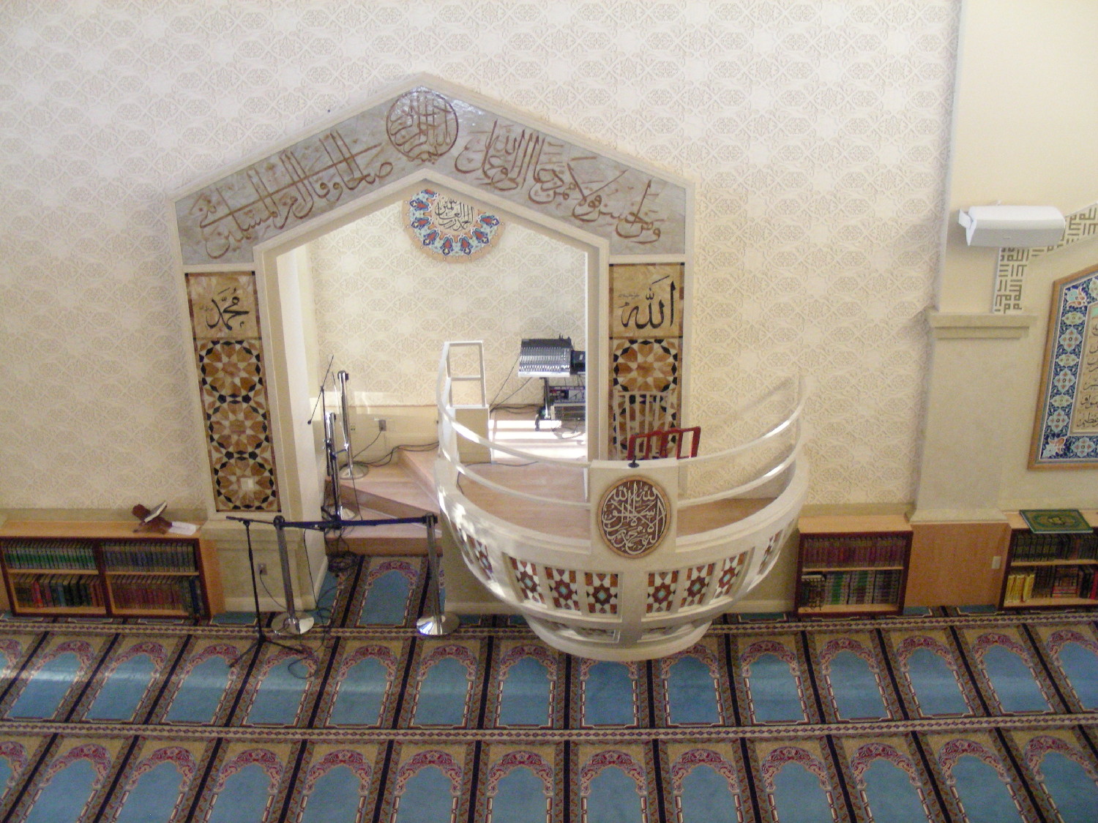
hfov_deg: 49.0
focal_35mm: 38
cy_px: 412
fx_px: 1205
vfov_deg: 37.7
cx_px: 549
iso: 400
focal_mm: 6.3
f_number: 3.5
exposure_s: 1/21.3
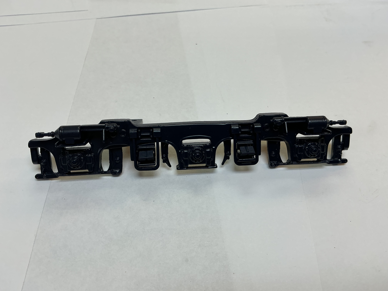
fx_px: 325
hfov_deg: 61.7
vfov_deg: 48.2
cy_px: 146
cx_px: 194
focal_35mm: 29
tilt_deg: -54.8
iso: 25
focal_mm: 3
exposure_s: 1/100
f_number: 1.8
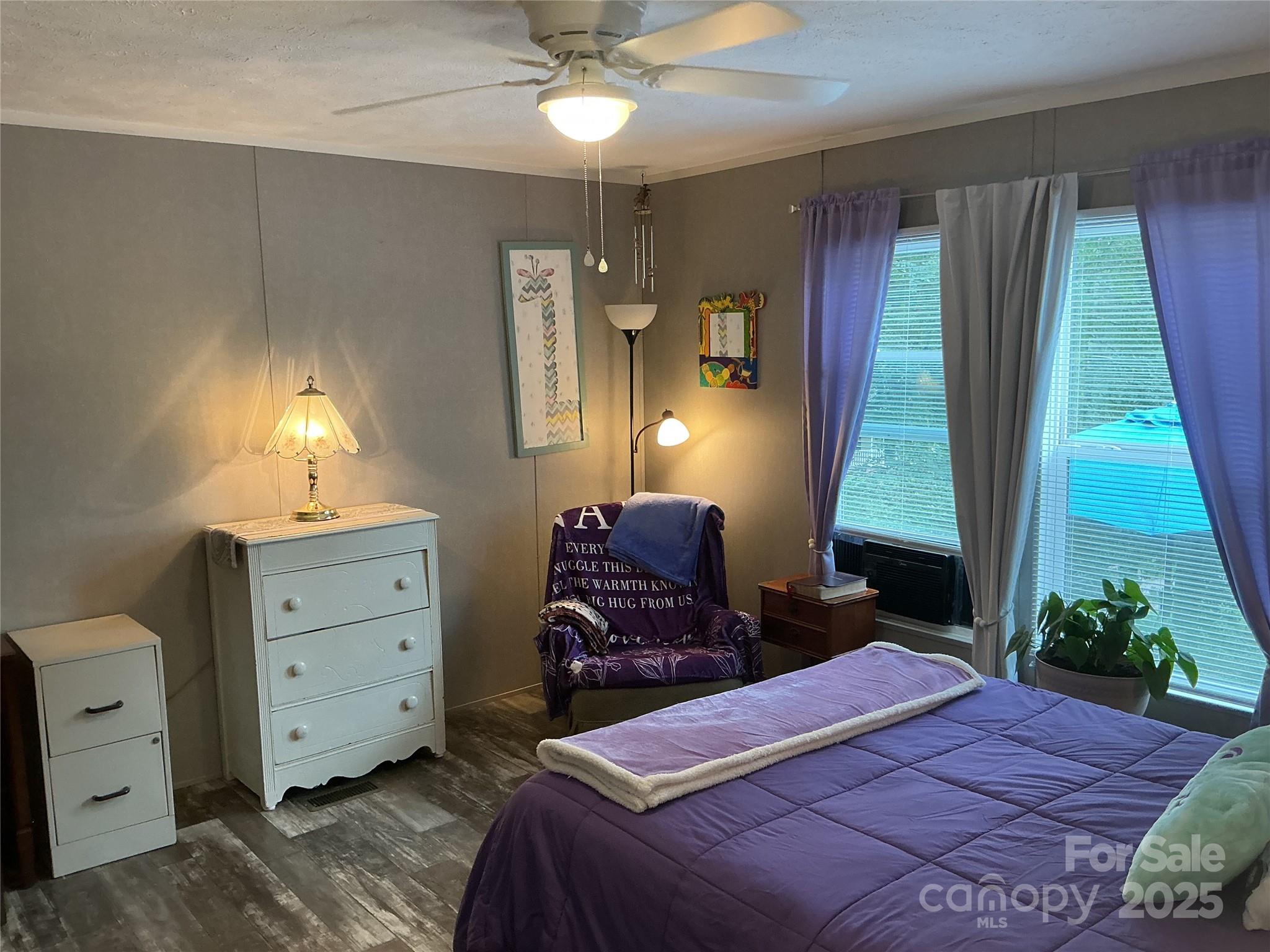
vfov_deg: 48.2
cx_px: 635
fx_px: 1064
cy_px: 476
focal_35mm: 29
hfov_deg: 61.7
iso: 100
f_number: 1.8
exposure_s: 1/60
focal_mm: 3
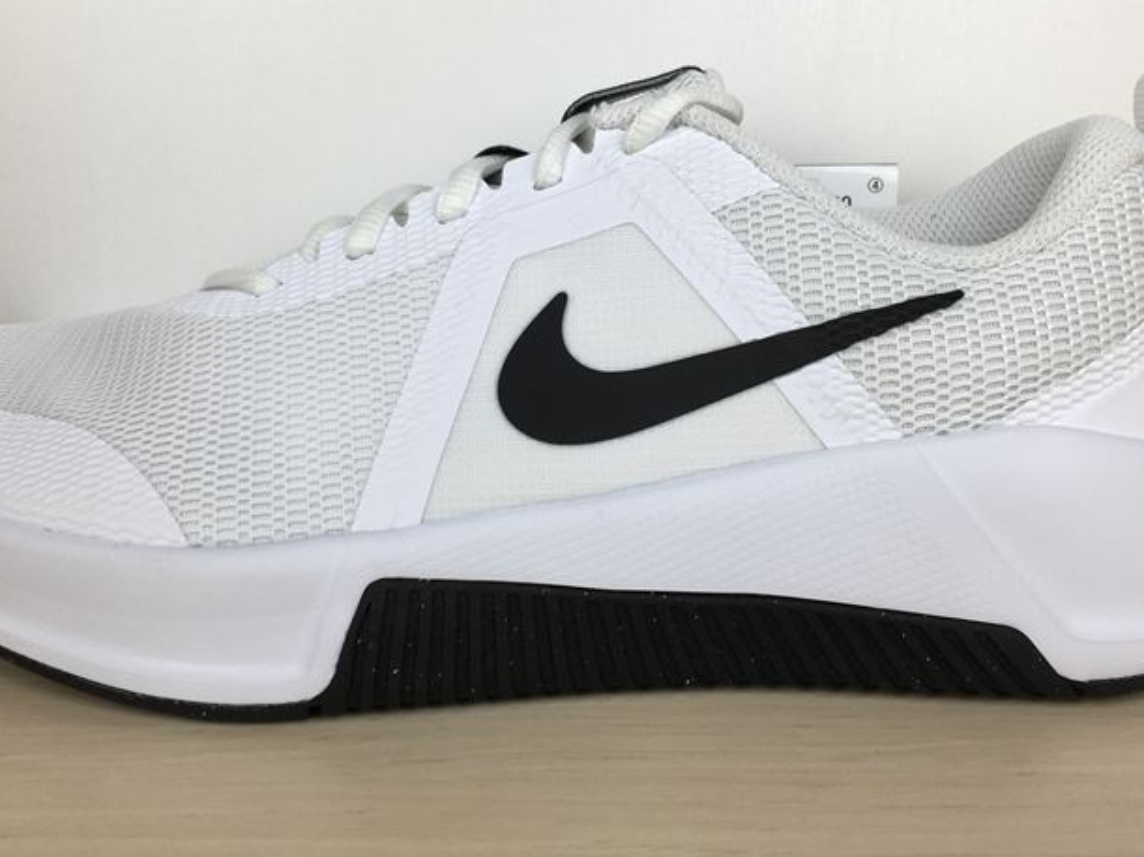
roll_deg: +0.3
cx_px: 552
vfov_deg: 37.7
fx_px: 1256
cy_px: 397
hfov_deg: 49.0
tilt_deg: -12.1
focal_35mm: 38
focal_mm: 4.15
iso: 25
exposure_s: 1/160
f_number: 2.2
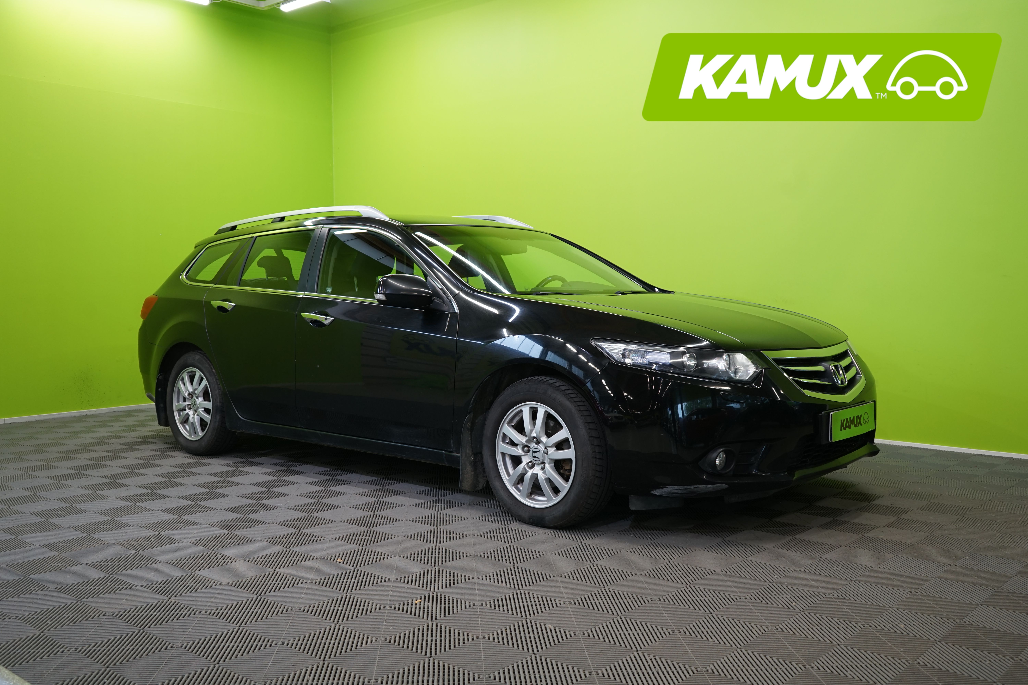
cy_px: 342
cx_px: 514
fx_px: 942
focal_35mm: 33
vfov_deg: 40.0
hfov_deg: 57.2
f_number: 5.6
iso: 500
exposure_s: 1/30
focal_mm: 33
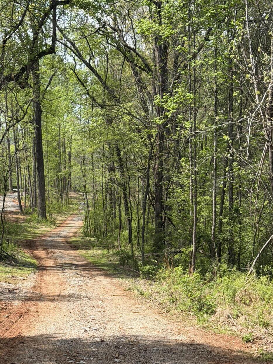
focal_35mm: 77
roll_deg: +2.7
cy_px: 282
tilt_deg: -8.5
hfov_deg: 19.1
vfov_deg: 25.0
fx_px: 810
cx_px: 107
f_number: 1.78
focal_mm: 6.76
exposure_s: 1/2146
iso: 64
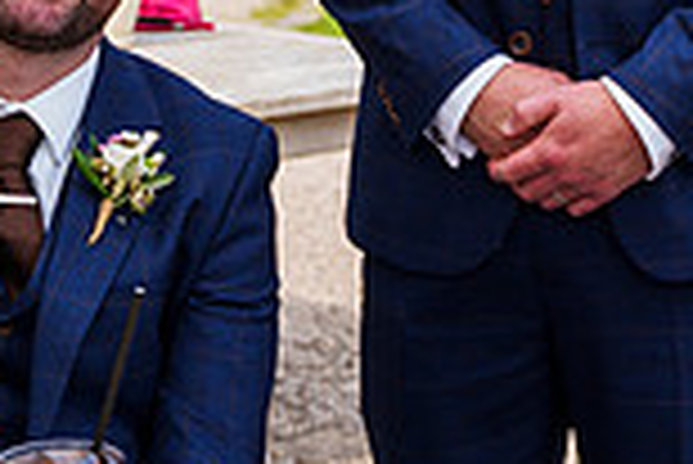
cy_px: -143
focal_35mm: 120
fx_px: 2312
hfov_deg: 16.7
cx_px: 680
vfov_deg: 11.2
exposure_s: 1/1600
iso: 320
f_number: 3.5
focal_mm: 28
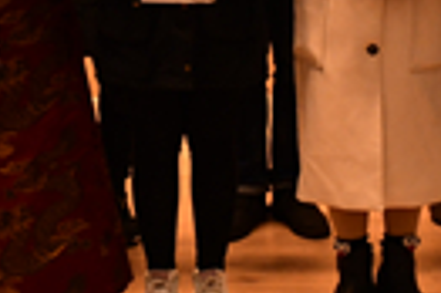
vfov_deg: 6.9
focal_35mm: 195
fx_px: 2386
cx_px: 108
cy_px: -116
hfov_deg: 10.5
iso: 1600
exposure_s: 1/100
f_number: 6.3
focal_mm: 34
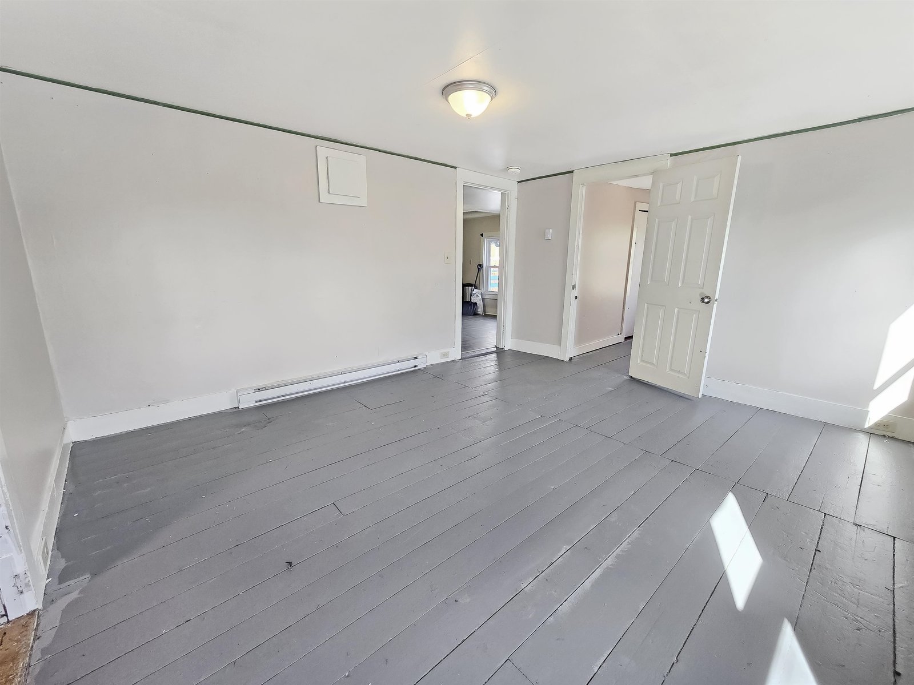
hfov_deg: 106.2
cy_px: 342
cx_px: 457
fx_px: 343
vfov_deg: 89.9
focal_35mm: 13
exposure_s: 1/60
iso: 80
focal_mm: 2.2
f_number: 2.2
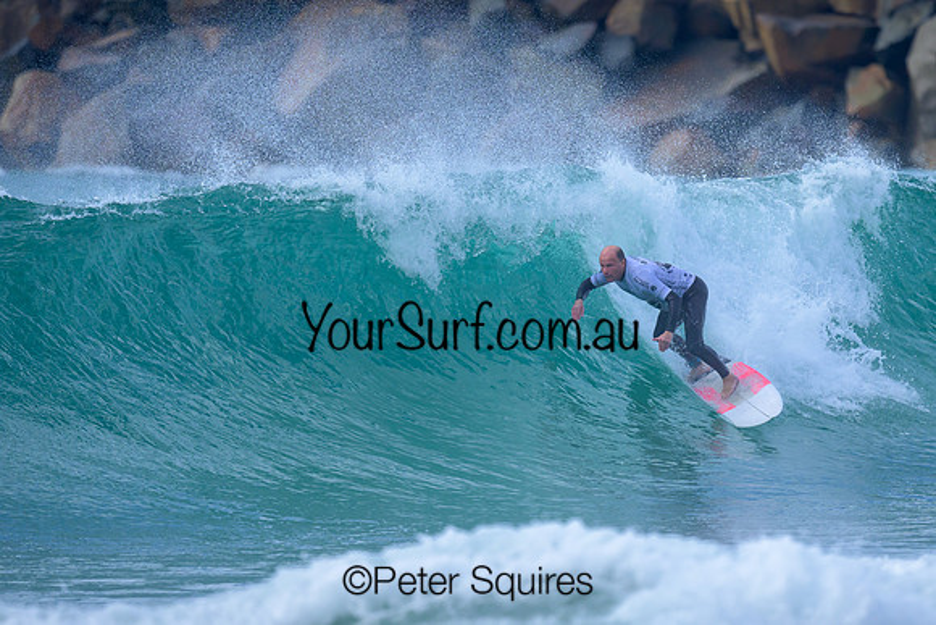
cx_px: 533
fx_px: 28601
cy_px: 278
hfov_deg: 1.9
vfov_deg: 1.3
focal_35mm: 1100
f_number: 6.3
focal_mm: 800
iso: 640
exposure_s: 1/2000
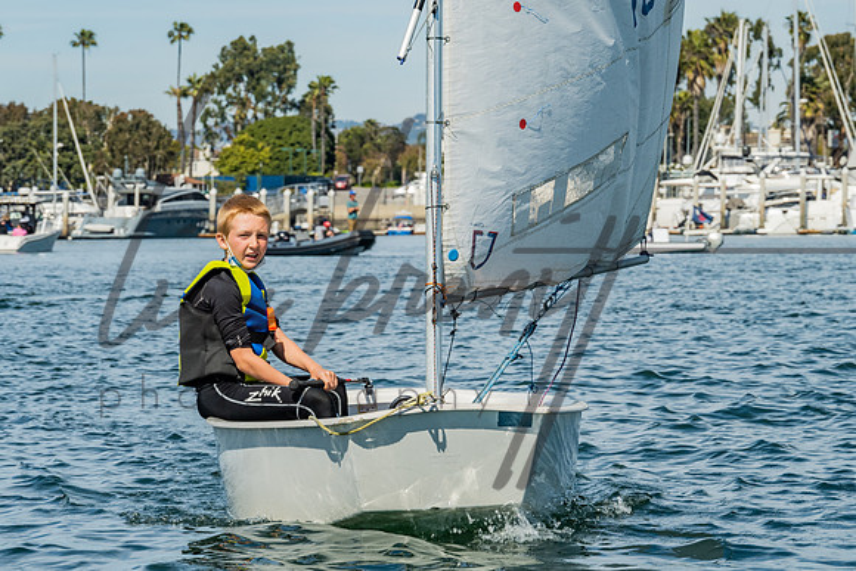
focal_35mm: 160
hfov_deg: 12.9
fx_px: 3798
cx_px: 415
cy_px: 224
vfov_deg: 8.6
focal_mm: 115
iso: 250
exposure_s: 1/250
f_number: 10
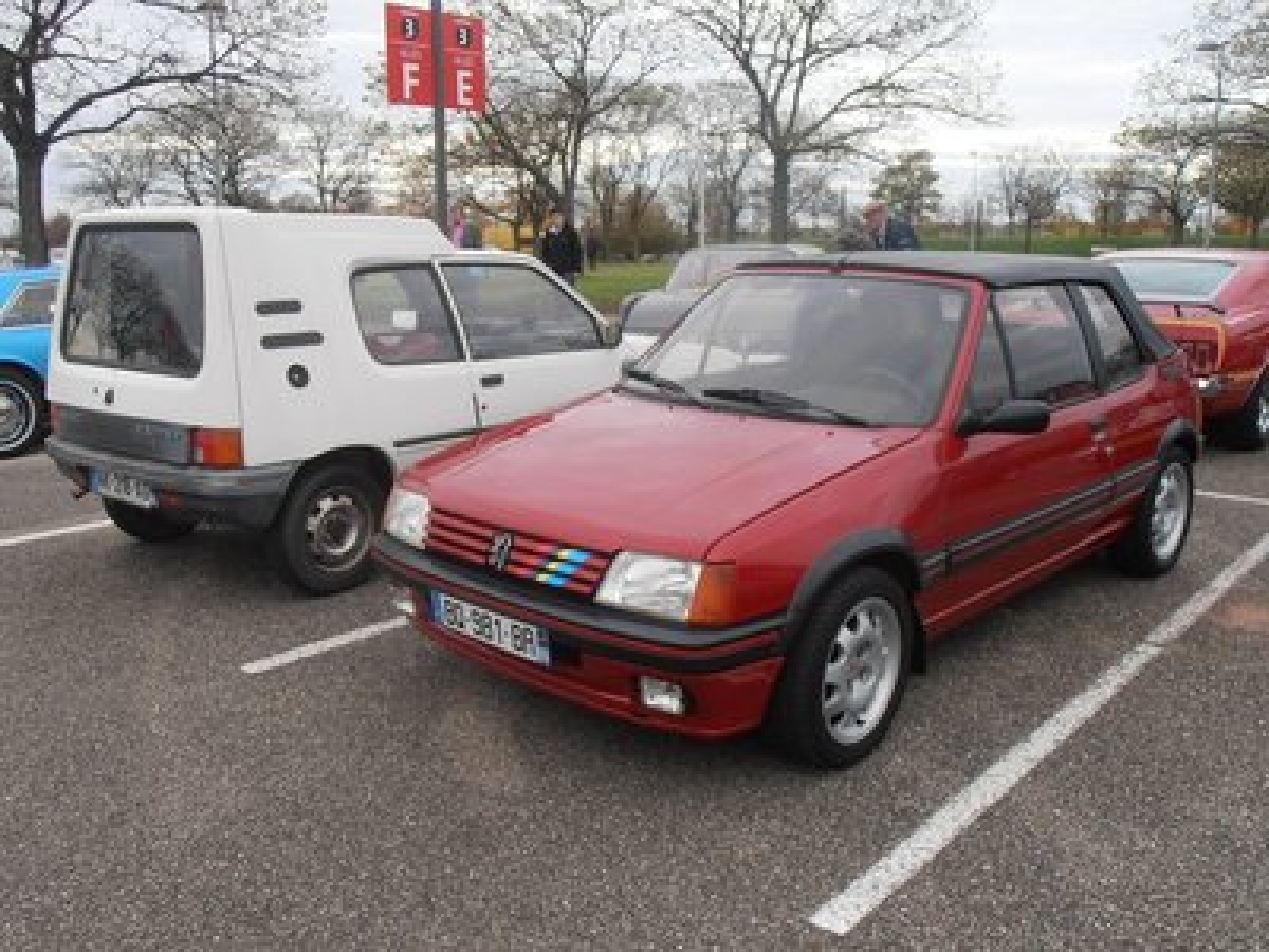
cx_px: 634
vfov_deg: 38.7
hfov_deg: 50.1
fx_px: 1356
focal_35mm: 37
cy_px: 476
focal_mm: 6.61
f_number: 3.9
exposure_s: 1/125
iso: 80
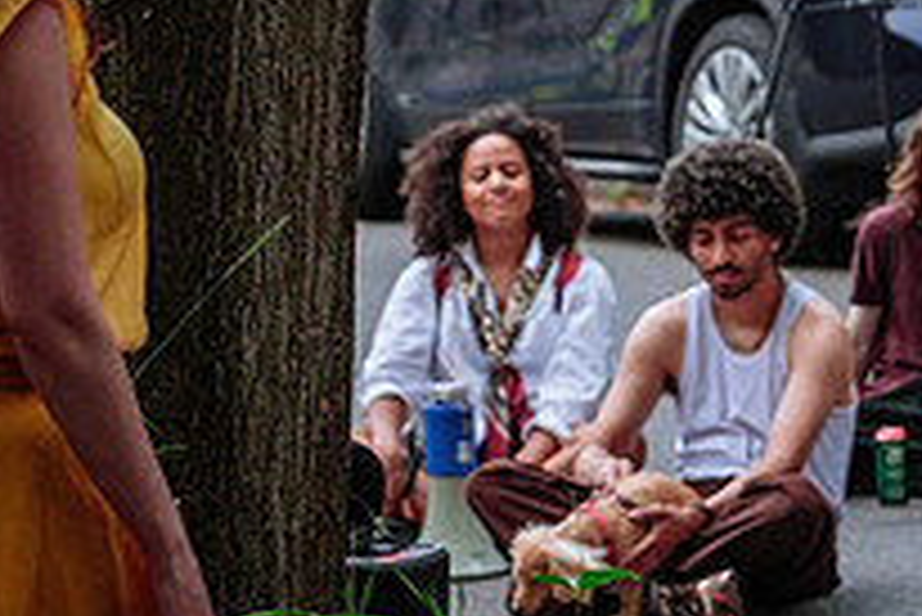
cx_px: 1348
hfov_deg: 5.9
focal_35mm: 348
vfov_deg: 4.0
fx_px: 8919
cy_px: 168
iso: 1600
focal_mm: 71.5
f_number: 2.8
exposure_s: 1/250
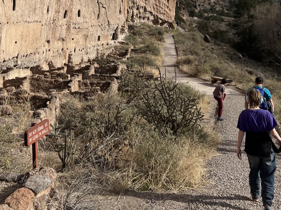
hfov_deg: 58.2
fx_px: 252
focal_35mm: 31
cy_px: 109
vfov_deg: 45.4
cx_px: 122
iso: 50
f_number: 1.5
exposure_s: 1/3704
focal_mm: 5.7
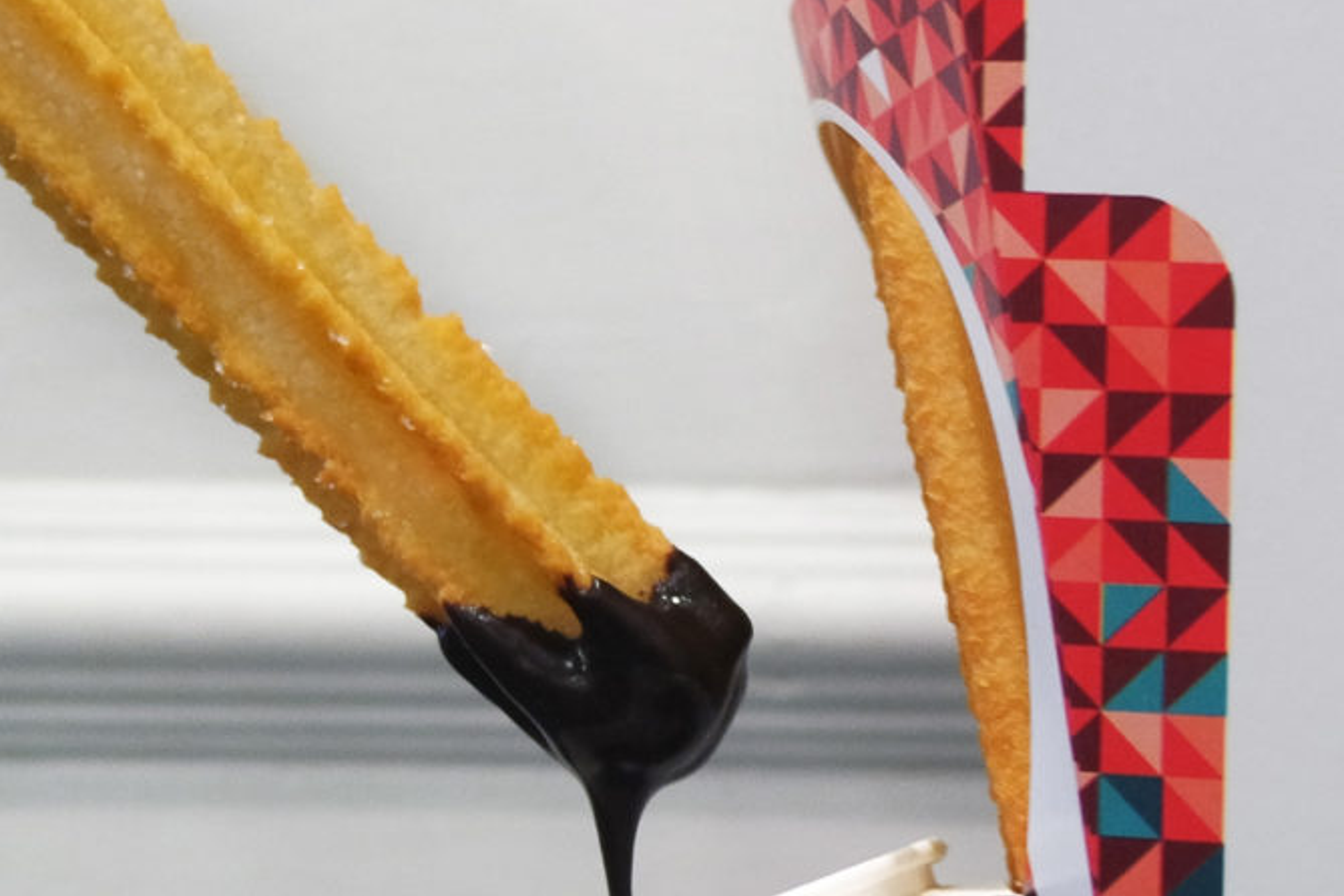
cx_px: 900
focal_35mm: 101
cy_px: 580
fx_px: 3770
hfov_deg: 20.1
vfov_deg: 13.5
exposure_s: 1/40
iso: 800
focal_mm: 22
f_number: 3.5
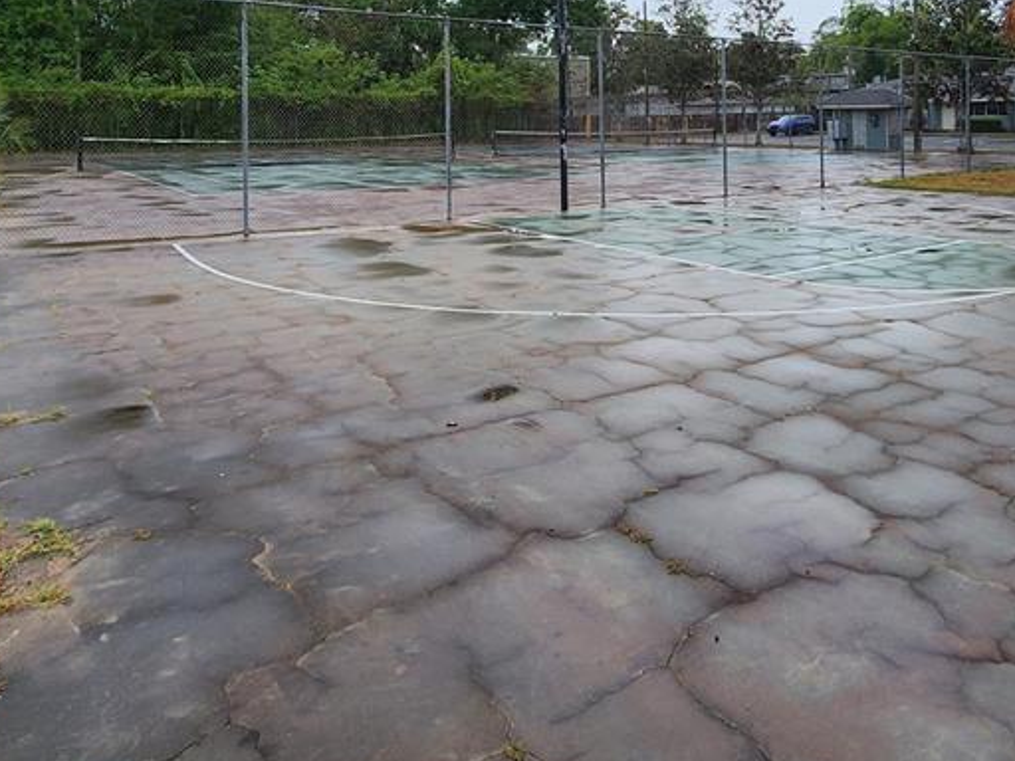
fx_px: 762
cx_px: 579
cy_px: 115
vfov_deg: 48.9
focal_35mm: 26
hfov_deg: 67.0
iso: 50
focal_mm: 2.2
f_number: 2.2
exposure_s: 1/1645
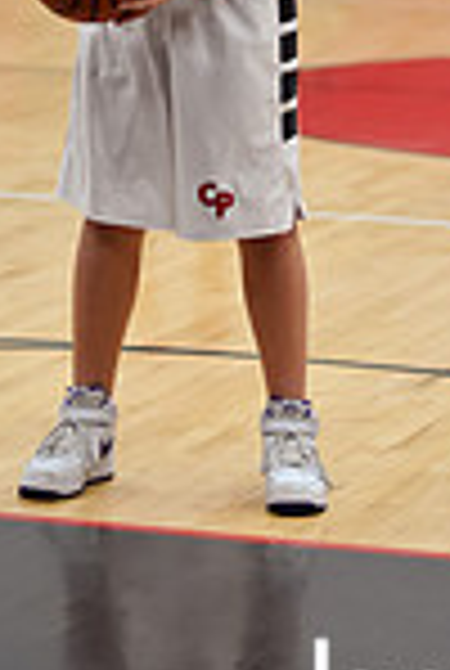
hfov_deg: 5.4
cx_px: 218
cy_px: -135
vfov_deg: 8.0
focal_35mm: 256
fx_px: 4777
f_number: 2
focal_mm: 85
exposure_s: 1/500
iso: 1100
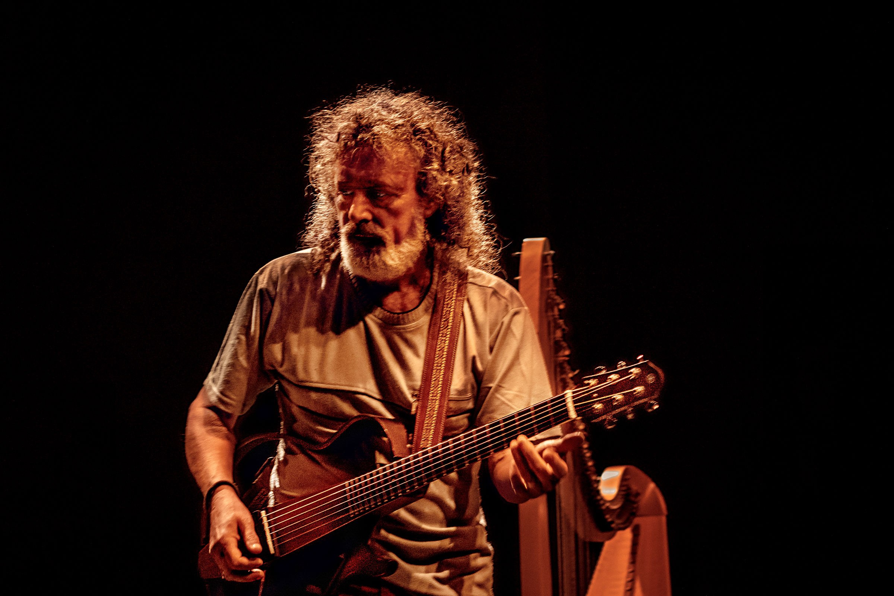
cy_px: 298
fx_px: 2607
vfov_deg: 13.0
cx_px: 447
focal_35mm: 105
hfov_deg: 19.5
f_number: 2.8
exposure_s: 1/125
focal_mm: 70
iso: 3200
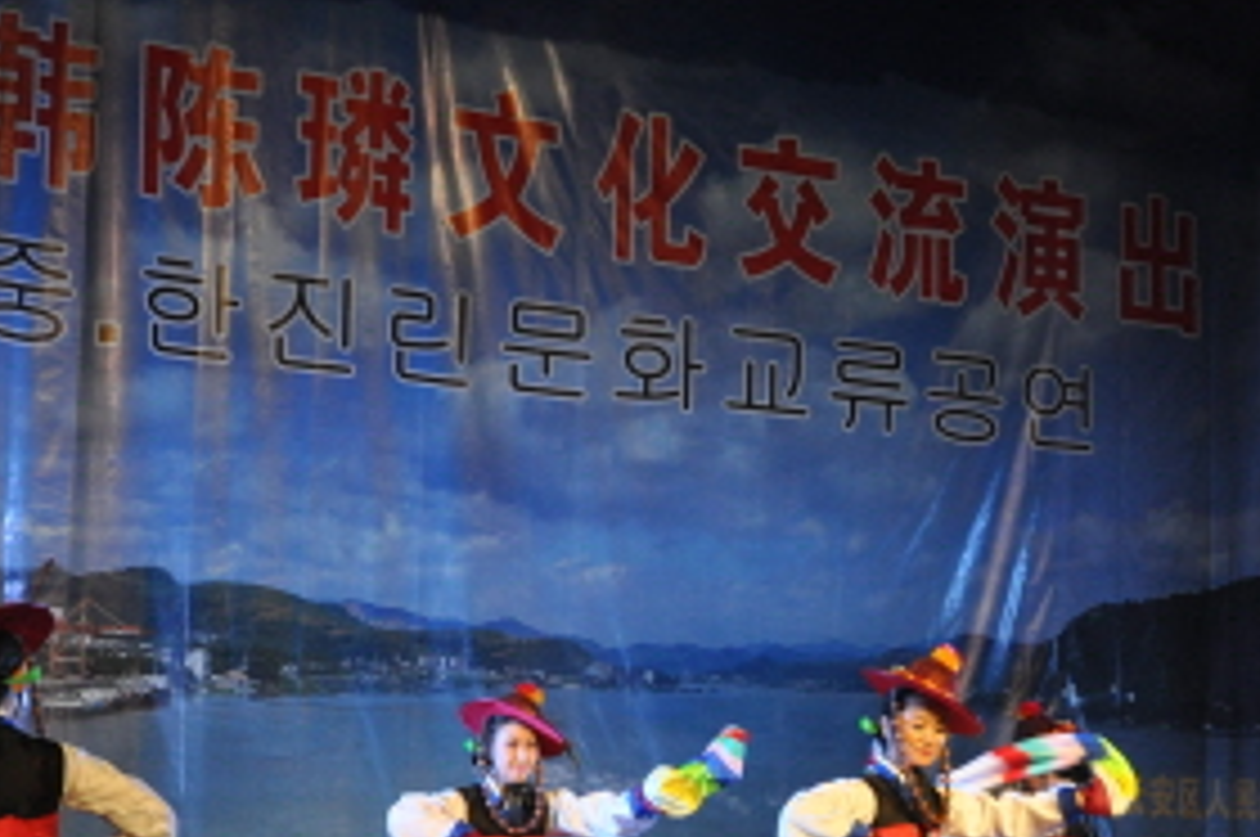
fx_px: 3111
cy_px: 673
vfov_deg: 15.2
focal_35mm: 89
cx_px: 796
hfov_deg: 22.8
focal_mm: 26
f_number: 6.3
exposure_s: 1/160
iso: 800
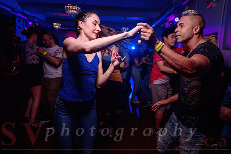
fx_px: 166
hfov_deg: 69.5
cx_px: 108
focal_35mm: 26
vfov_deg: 49.7
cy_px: 74
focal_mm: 24
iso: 800
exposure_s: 1/60
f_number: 3.5
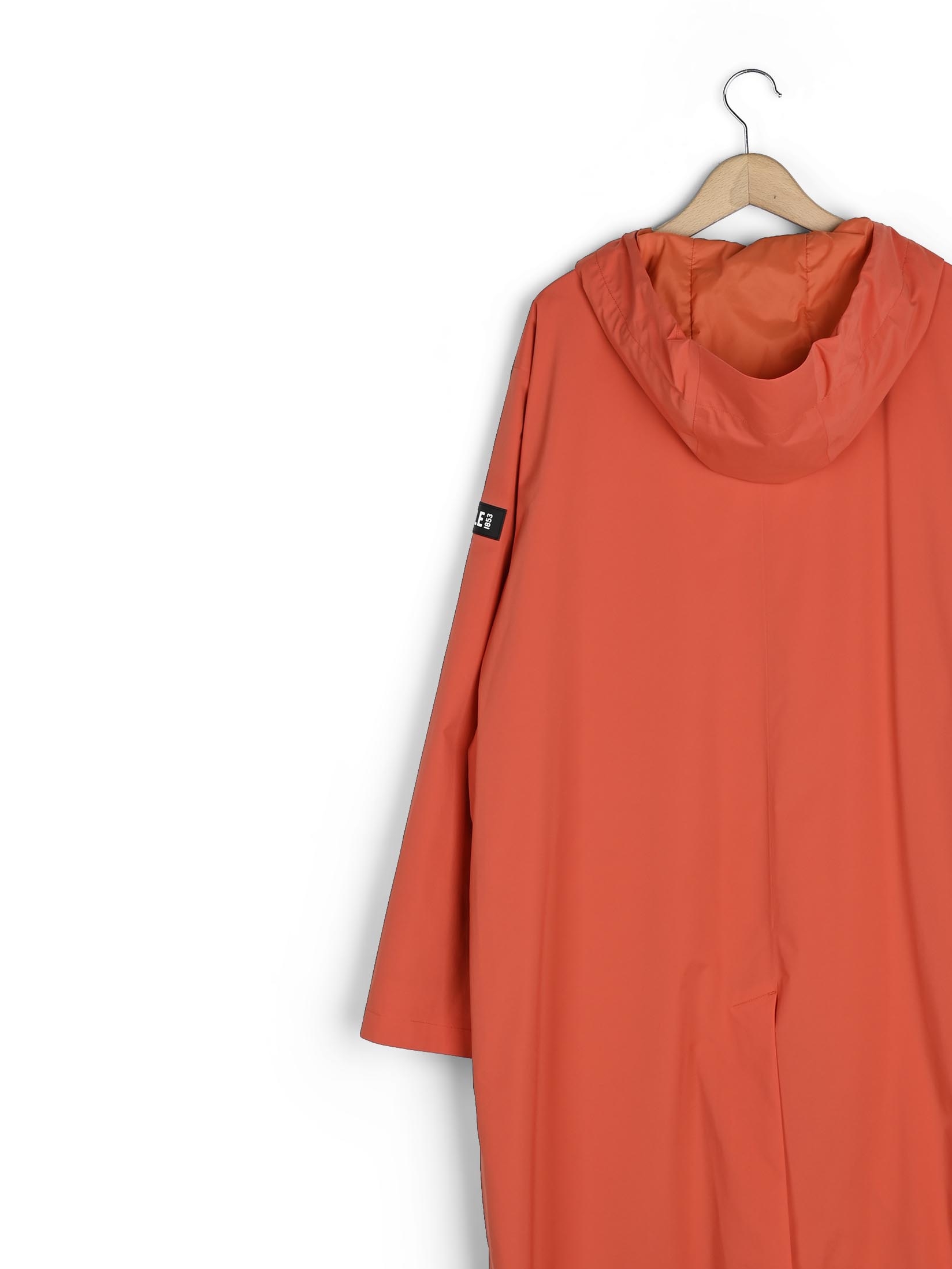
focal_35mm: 77
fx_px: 2824
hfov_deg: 19.0
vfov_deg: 25.1
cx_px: 745
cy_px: 894
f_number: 11
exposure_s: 1/125
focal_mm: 44
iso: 100
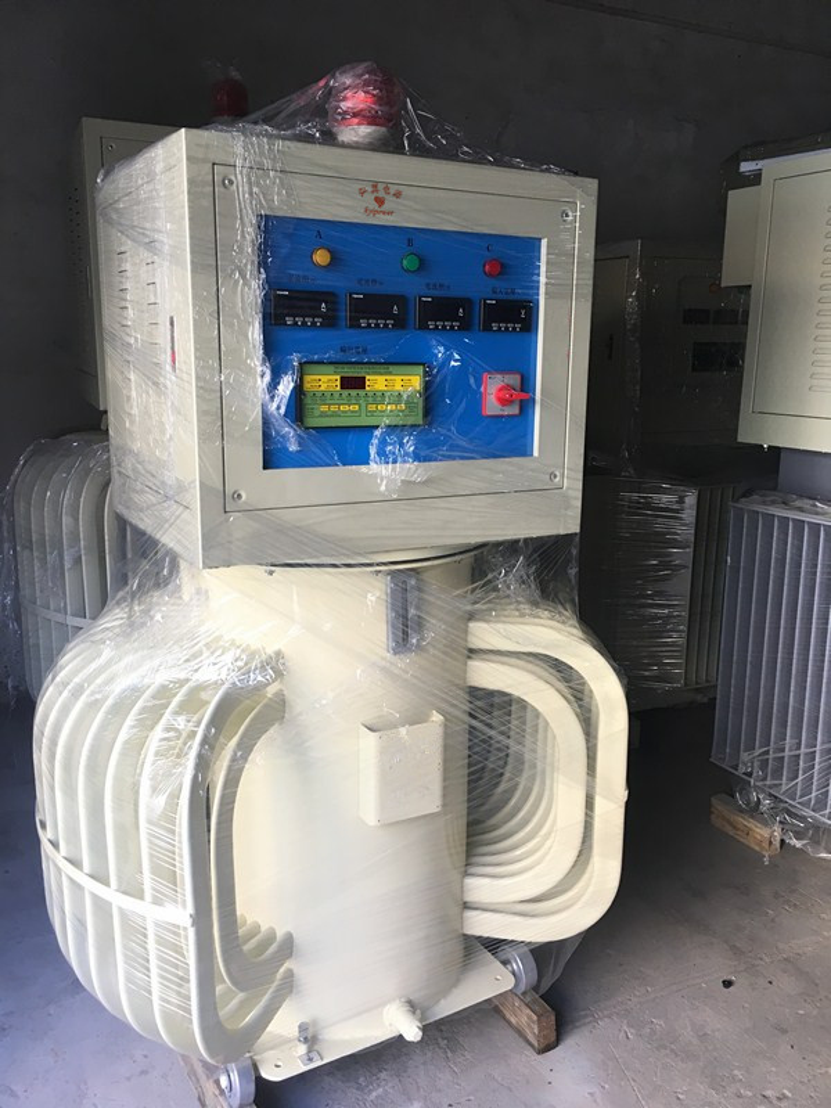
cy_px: 554
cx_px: 416
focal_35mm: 29
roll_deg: -1.3
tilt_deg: -14.5
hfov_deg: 48.2
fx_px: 928
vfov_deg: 61.7
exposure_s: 1/33
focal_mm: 4.15
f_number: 2.2
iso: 25
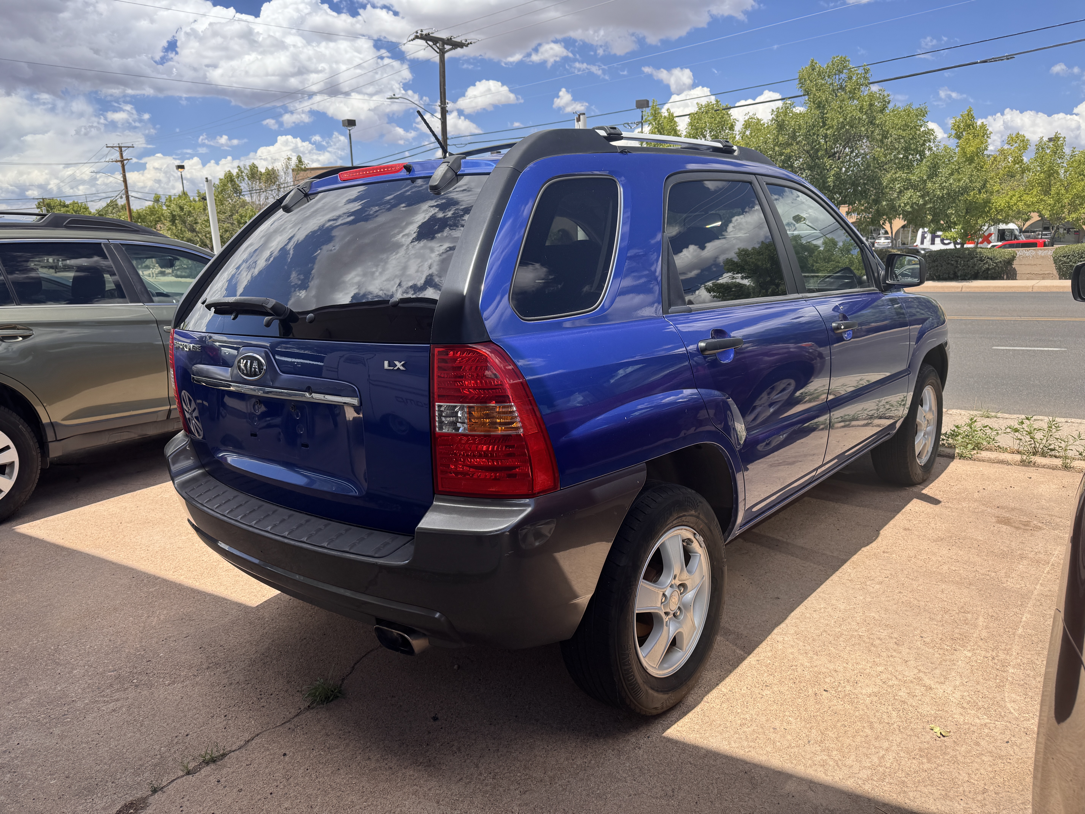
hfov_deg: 71.6
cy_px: 407
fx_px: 752
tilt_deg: -13.9
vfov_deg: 56.8
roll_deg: +1.4
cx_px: 542
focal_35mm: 24
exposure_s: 1/2710
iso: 80
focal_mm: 6.76
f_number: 1.78
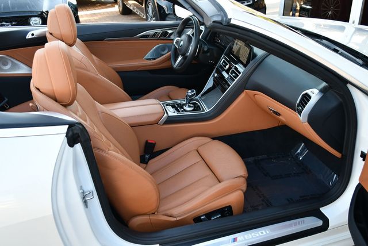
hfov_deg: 53.1
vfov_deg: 36.9
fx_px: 368
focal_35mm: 36
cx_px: 184
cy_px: 123
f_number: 3.5
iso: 400
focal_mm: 18
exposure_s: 1/250
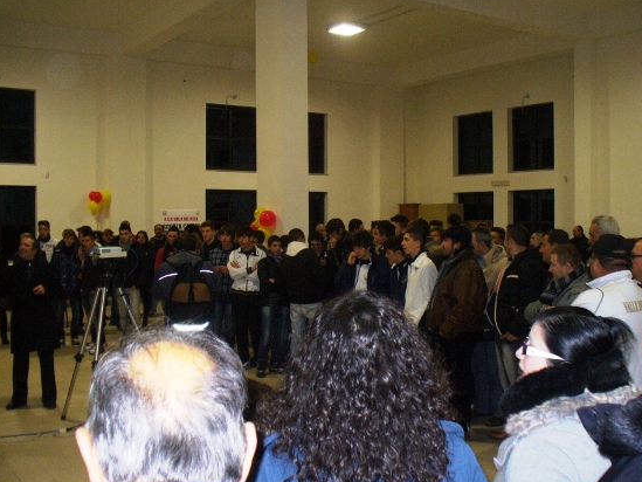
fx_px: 742
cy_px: 247
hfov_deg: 46.8
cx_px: 344
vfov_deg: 36.0
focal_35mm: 40
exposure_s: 1/60
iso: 200
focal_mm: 6.1
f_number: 2.8
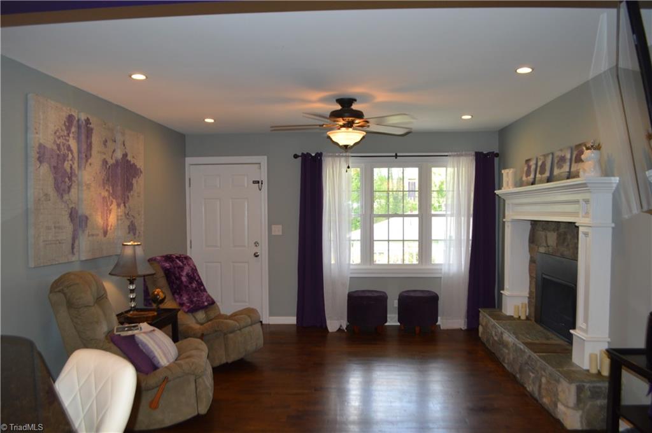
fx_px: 488
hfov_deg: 67.4
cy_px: 216
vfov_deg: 47.8
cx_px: 326
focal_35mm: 27
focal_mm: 18
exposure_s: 1/60
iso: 400
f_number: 4
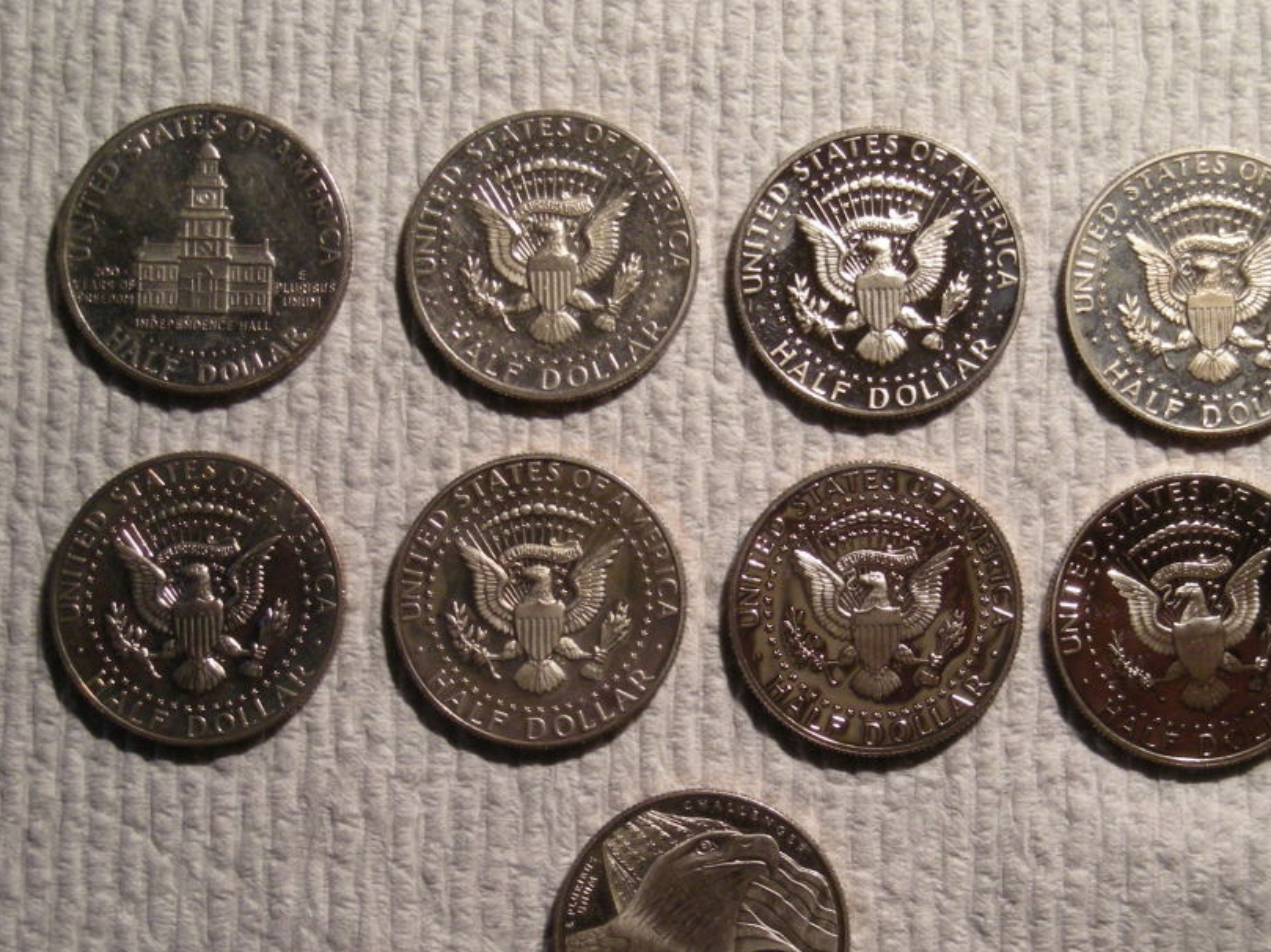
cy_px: 526
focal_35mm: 94
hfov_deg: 20.9
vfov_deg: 15.7
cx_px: 715
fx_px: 3450
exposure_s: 1/57.5
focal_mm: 12.3
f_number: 3.9
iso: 166
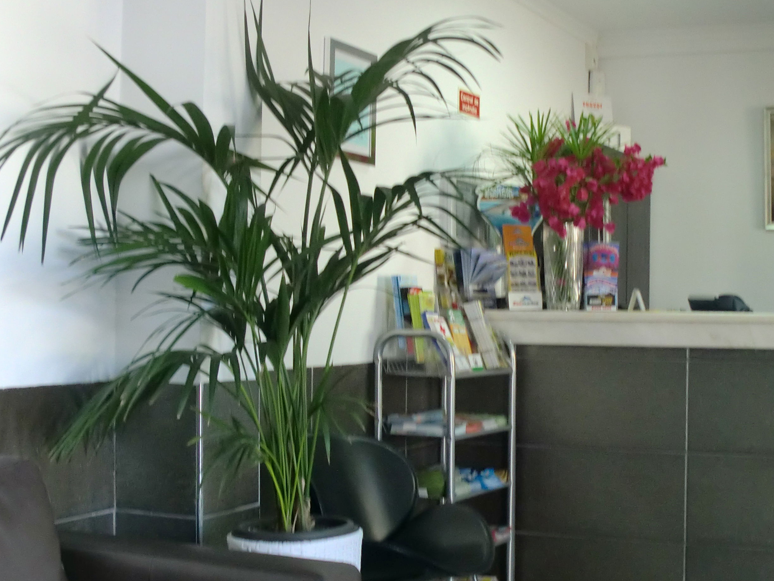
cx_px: 530
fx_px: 1274
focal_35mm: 57
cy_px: 325
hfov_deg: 33.4
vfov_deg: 25.6
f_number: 3.1
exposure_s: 1/60
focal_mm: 6.3
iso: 200
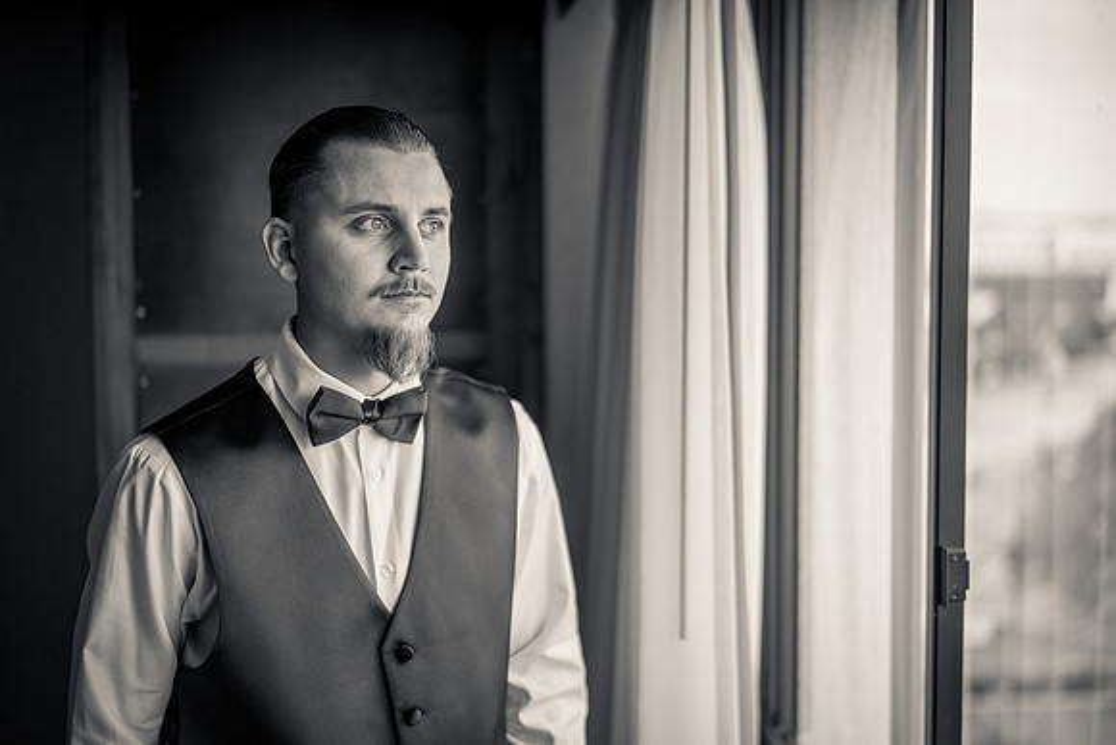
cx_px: 558
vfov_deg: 24.6
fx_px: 1705
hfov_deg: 36.2
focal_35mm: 55
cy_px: 372
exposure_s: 1/500
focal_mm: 55
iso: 100
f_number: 1.8
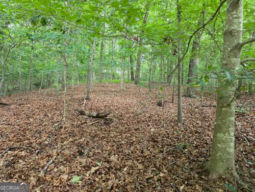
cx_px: 128
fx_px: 169
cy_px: 96
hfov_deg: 73.9
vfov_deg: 58.9
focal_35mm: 23
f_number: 1.7
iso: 640
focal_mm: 6.3
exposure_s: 1/120
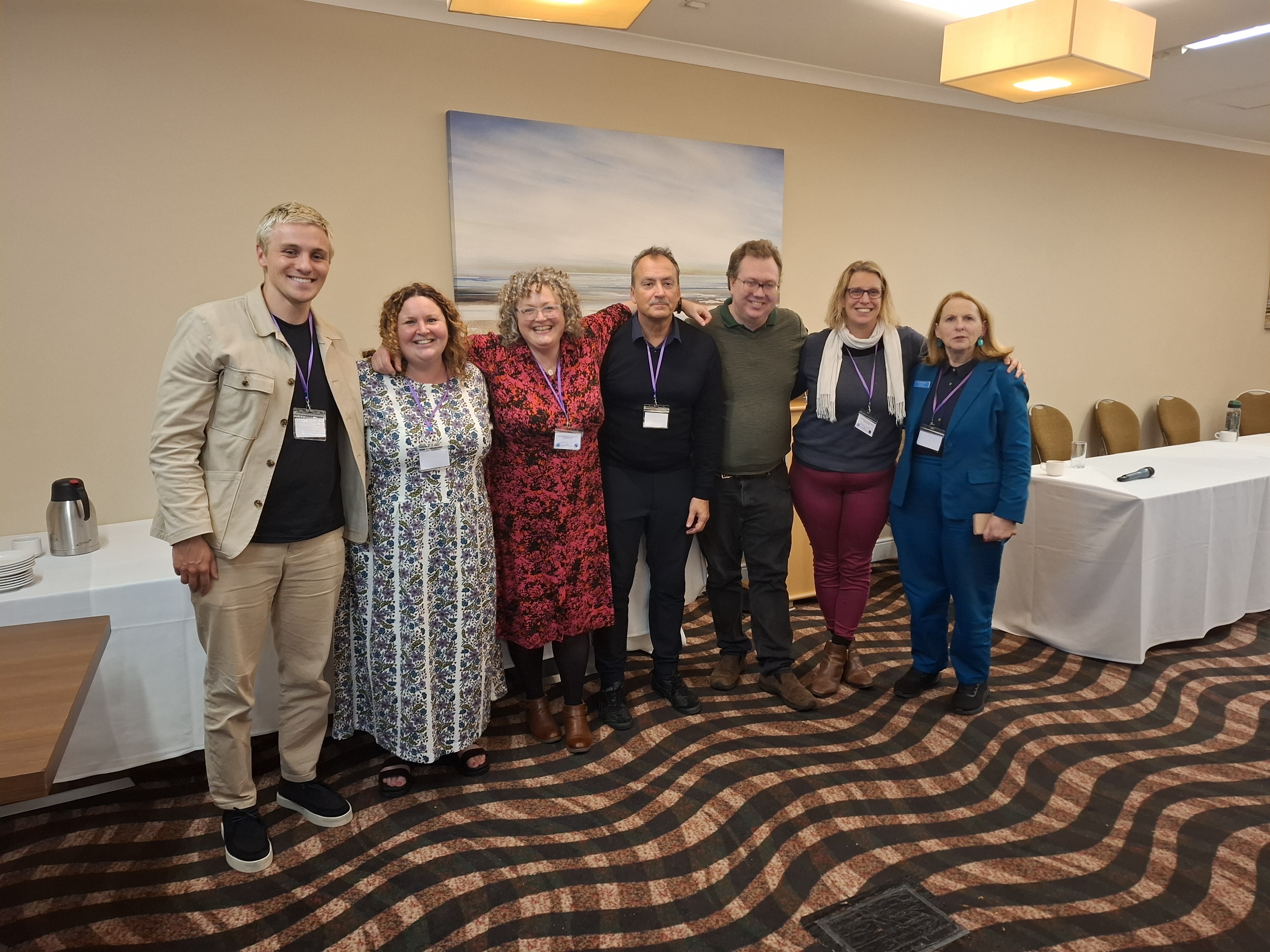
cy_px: 476
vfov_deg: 58.9
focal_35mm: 23
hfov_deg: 73.9
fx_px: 844
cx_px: 635
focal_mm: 5.54
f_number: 1.8
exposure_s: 1/25
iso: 400
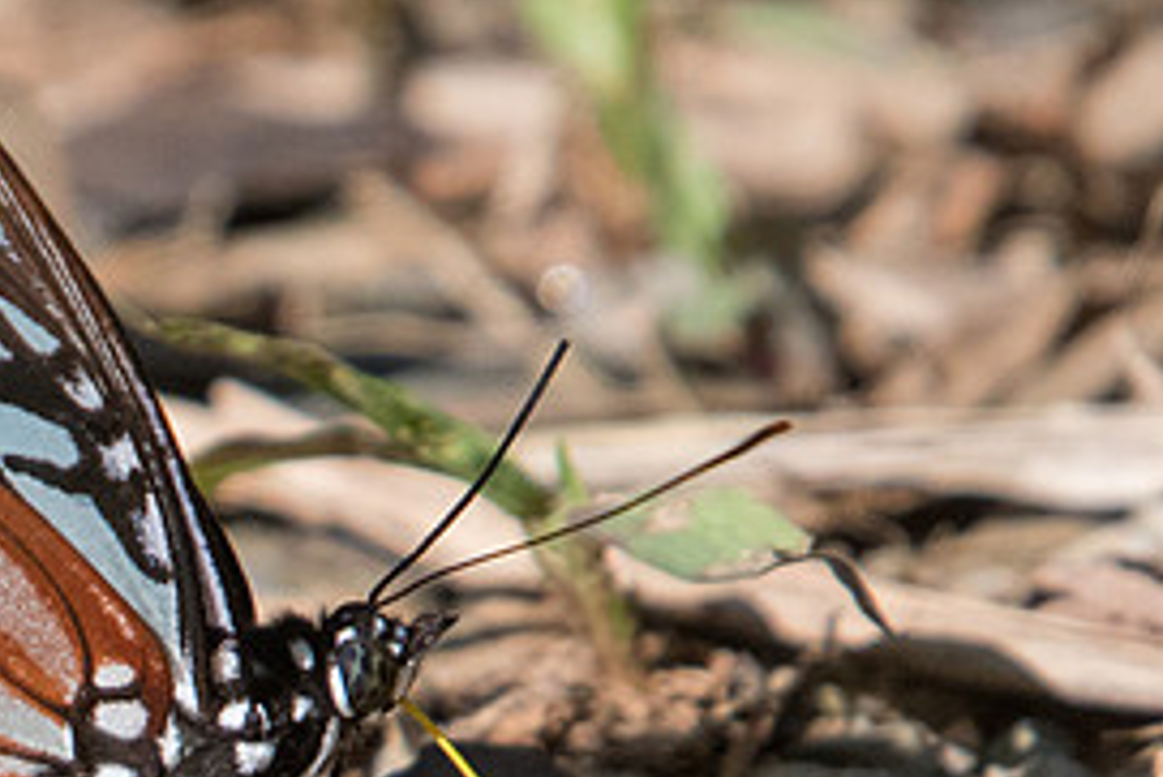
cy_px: 721
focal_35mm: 2498
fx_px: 80739
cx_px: -566
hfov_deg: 0.8
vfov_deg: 0.6
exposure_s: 1/2000
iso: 800
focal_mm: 400
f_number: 7.1
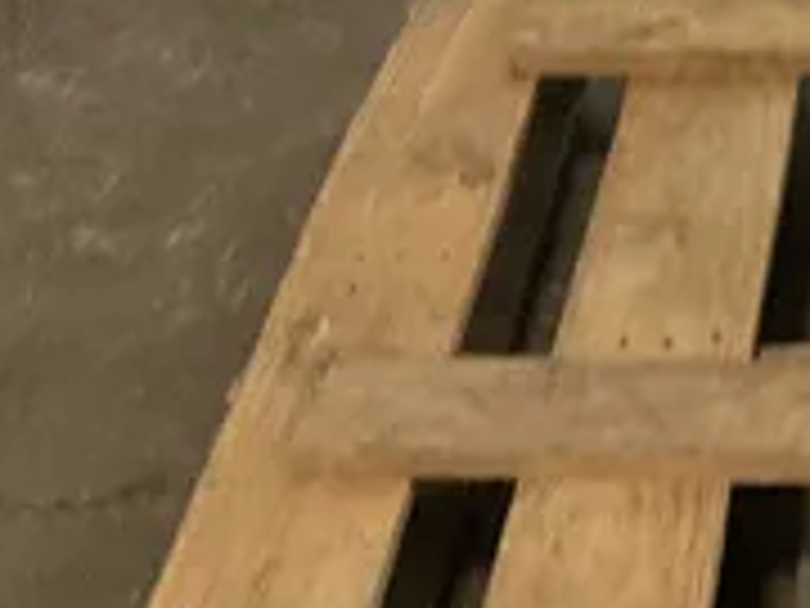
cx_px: 1332
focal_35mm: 121
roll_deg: -1.5
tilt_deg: -21.2
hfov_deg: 14.7
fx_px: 2831
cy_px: -489
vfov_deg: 11.4
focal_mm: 3
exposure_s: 1/60
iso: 200
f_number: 1.8
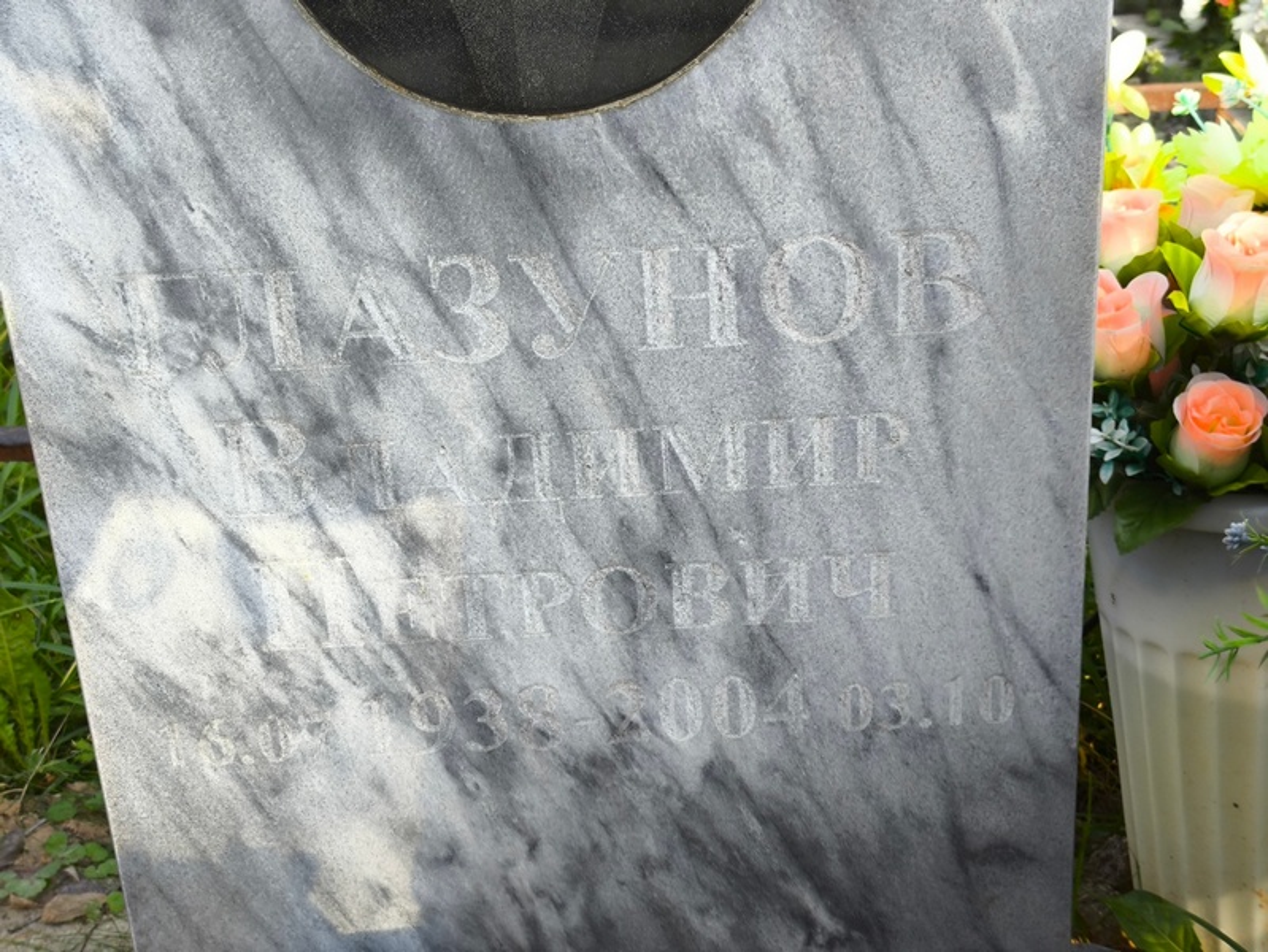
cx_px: 634
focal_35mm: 50
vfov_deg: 29.1
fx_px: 1832
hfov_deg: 38.2
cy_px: 476
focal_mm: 4.71
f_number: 1.7
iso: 50
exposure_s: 1/120
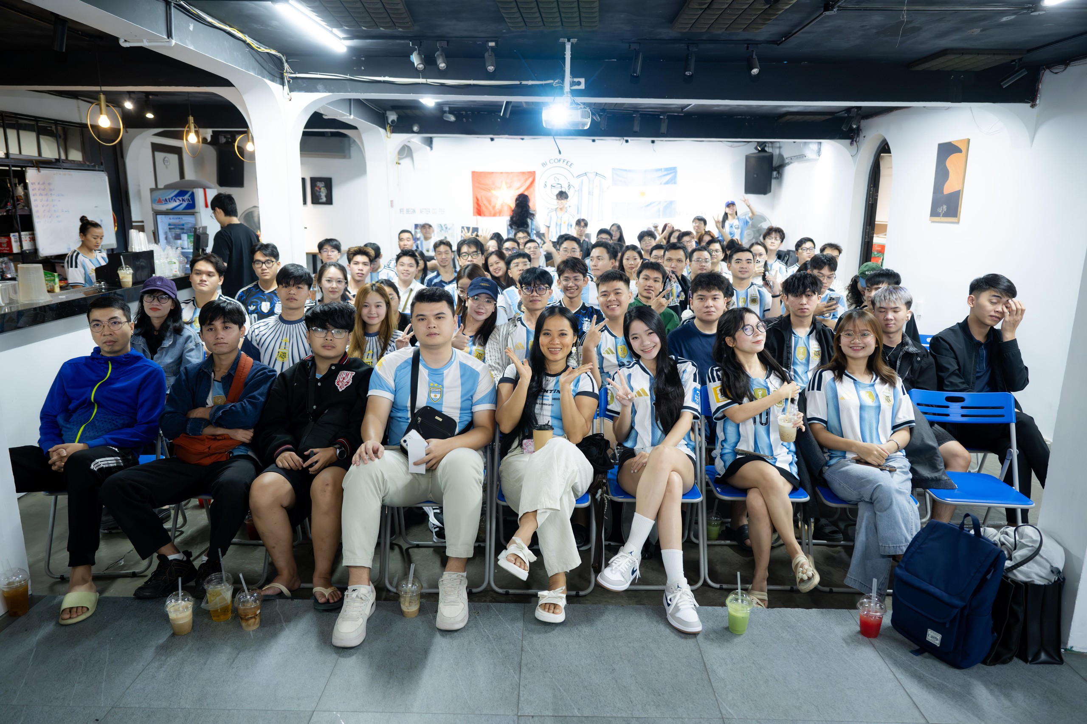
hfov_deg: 73.7
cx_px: 544
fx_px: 725
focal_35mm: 24
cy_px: 362
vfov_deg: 53.1
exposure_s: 1/200
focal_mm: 24
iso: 1250
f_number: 2.8
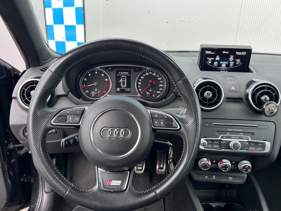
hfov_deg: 67.3
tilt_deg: -18.4
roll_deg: -1.9
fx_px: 211
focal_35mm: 26
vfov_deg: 53.1
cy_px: 106
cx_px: 140
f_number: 1.5
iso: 64
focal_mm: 5.7
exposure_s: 1/98
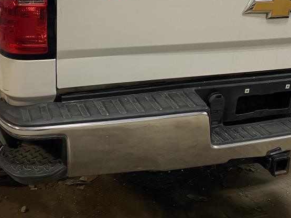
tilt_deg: -12.6
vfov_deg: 23.7
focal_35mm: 60
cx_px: 135
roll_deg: -3.6
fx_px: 504
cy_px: 18
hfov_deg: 32.2
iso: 160
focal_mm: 4.25
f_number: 1.8
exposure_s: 1/60
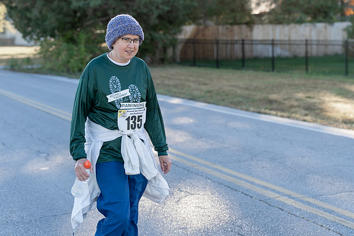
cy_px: 93
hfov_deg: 25.8
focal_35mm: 79
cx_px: 215
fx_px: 773
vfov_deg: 17.3
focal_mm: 62
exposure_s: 1/320
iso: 125
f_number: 2.8
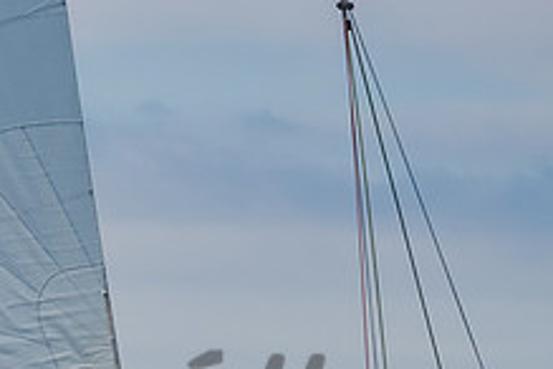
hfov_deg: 3.7
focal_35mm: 555
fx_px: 8525
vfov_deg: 2.5
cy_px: 473
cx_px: -38
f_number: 14
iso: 640
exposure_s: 1/1000
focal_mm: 140
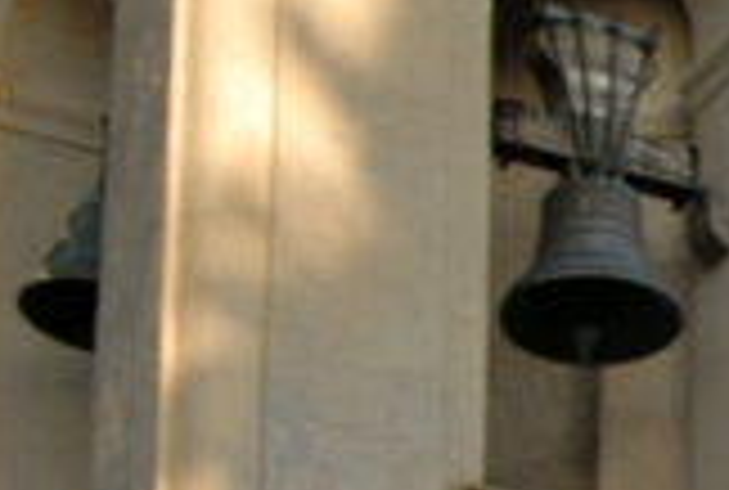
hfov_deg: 5.8
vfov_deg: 4.2
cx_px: 2070
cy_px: 593
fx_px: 6725
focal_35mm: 331
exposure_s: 1/200
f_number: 5.6
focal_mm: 35
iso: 250
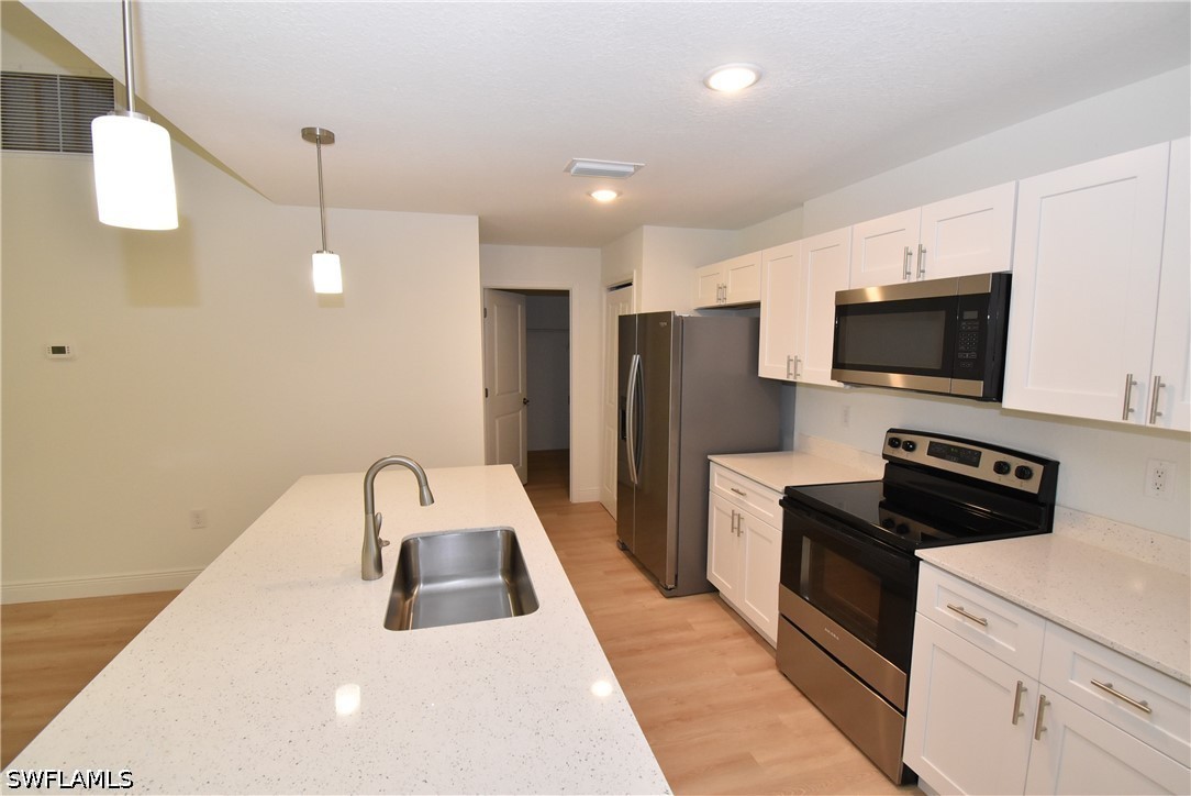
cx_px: 596
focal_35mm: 15
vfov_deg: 77.4
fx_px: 496
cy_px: 398
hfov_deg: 100.4
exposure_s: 1/80
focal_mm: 10
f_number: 8
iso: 1600
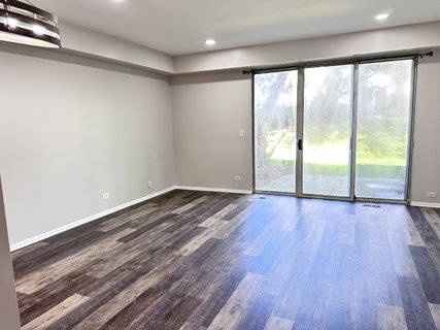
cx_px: 220
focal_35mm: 24
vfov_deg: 56.8
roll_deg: +1.5
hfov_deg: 71.6
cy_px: 165
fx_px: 305
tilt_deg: -7.2
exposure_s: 1/60
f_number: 1.78
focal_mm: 6.86
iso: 160
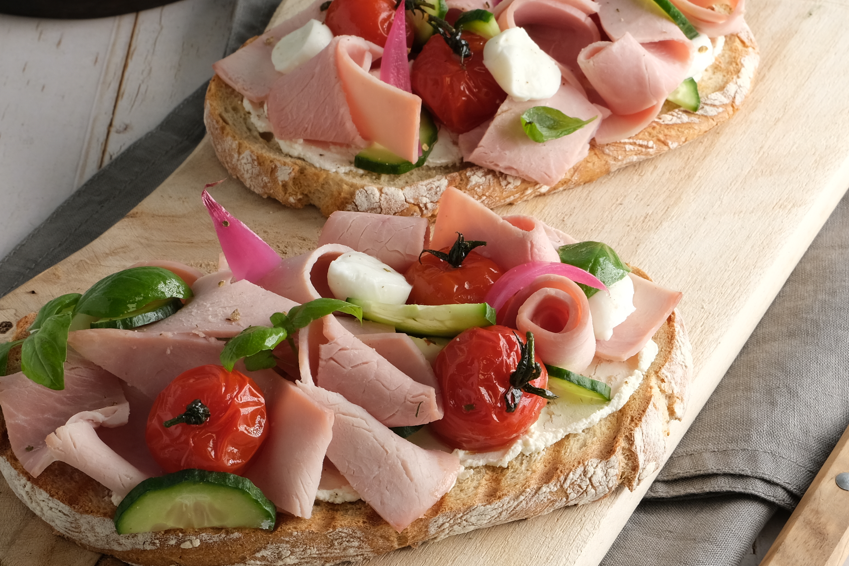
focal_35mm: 85
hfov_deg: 23.9
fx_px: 2005
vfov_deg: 16.1
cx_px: 341
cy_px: 321
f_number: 11
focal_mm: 27.4
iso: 160
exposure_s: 1/15
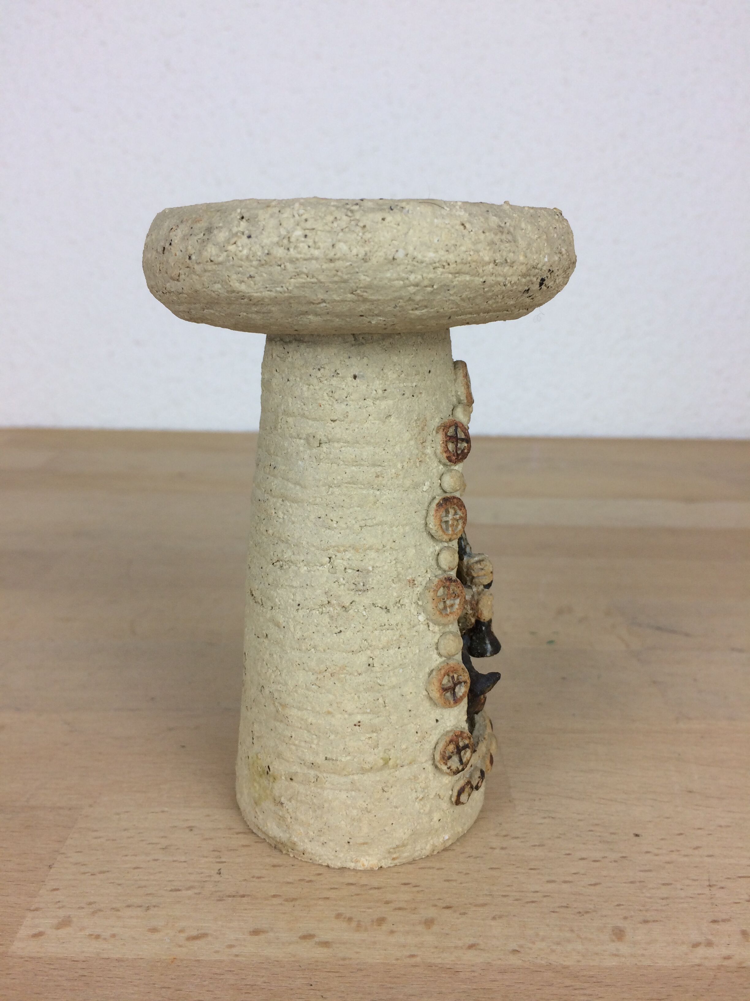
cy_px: 500
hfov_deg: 48.2
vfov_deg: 61.7
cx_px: 375
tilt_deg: -16.7
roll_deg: +0.1
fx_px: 838
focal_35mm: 29
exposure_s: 1/100
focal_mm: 4.15
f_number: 2.2
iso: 40
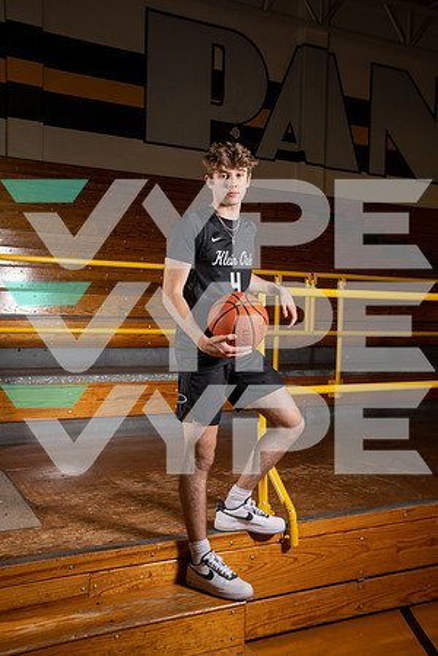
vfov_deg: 51.9
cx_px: 219
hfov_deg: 35.9
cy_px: 328
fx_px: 675
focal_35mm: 37
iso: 320
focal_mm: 37
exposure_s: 1/200
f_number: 5.6
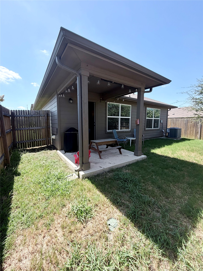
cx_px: 102
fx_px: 109
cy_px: 136
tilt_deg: -7.7
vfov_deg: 102.1
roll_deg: +0.1
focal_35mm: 14
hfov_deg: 85.7
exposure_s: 1/770
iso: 32
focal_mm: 2.22
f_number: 2.2
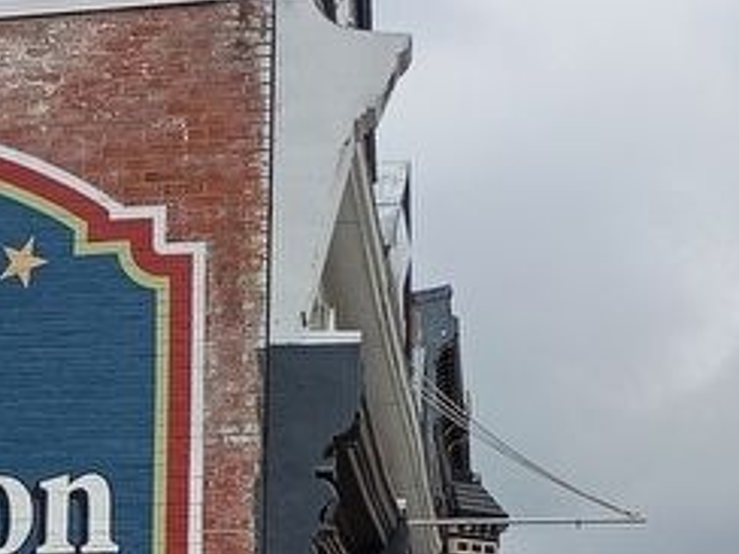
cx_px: -79
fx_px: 2028
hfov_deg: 19.7
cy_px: 590
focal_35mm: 95
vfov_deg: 15.2
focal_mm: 4.27
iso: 104
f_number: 1.8
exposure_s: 1/1070
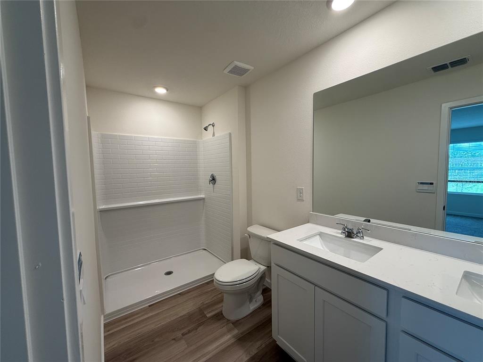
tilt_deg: -4.3
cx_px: 242
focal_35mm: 14
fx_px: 195
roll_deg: +1.2
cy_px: 181
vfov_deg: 85.7
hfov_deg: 102.1
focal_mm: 2.22
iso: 125
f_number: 2.2
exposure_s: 1/120
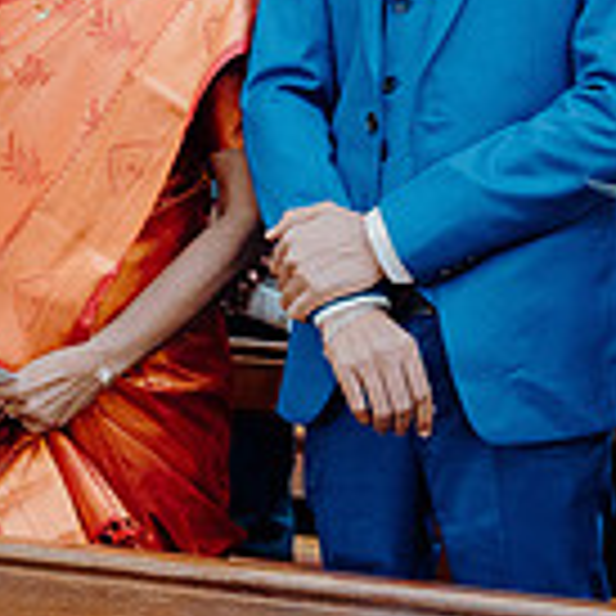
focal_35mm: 108
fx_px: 2174
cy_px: 155
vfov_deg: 16.0
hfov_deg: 16.0
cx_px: 490
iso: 2500
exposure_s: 1/250
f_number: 3.5
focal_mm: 30
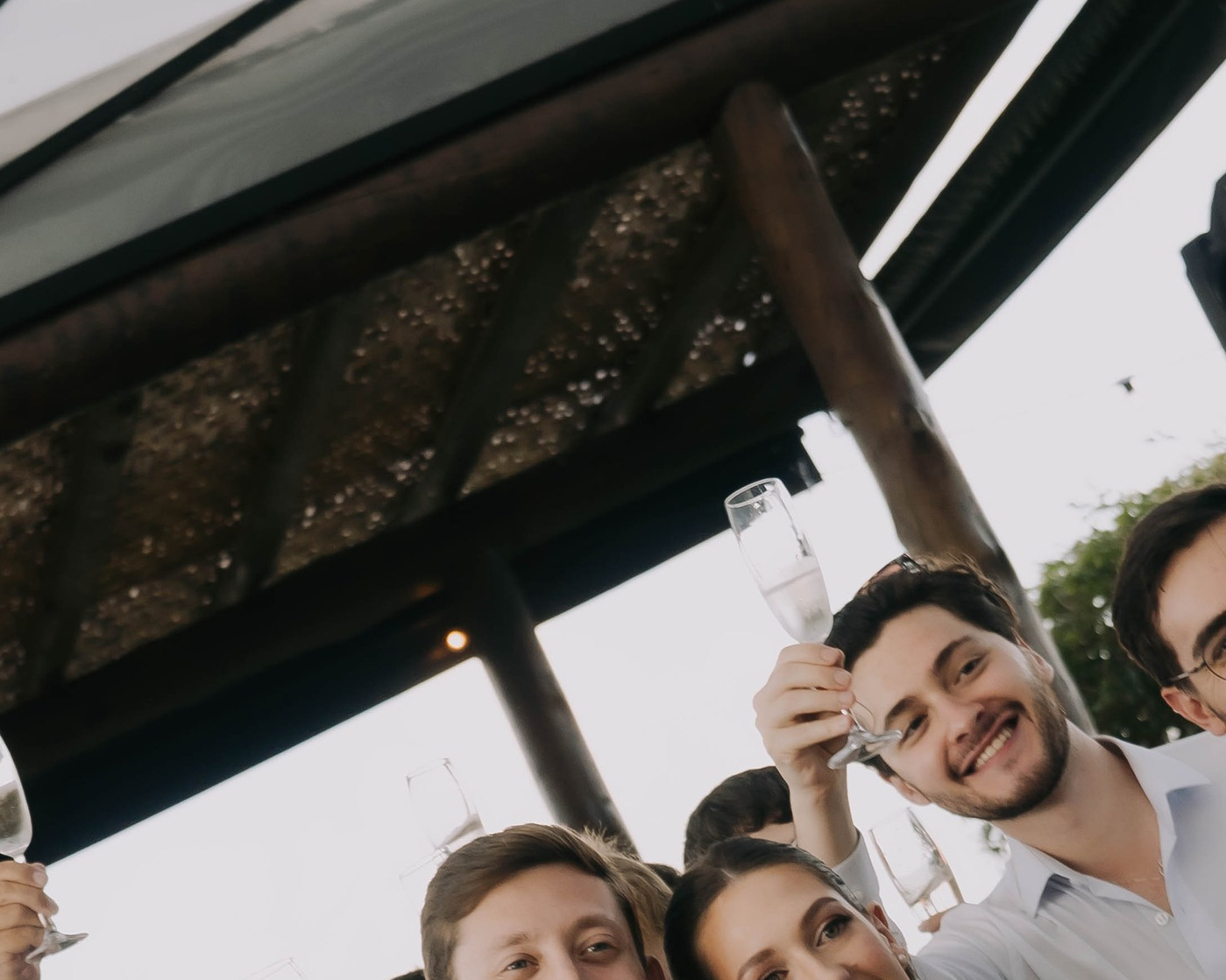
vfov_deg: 10.5
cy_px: 1299
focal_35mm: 143
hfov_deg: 13.5
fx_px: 5188
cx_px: 566
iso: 100
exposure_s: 1/400
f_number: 5
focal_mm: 37
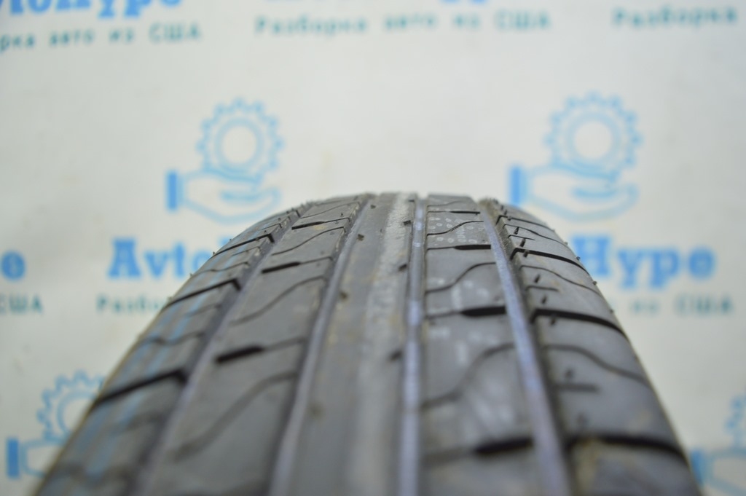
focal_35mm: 27
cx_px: 373
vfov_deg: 47.9
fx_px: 559
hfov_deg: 67.4
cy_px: 248
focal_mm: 18
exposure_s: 1/40
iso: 400
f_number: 3.5
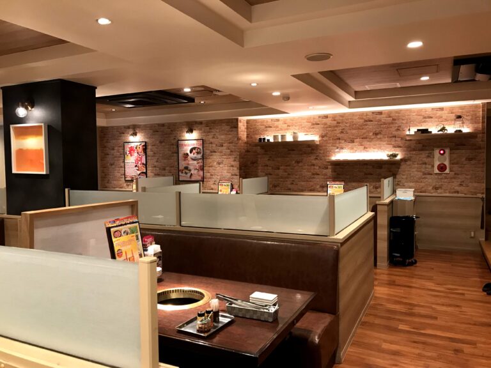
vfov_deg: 49.7
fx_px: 397
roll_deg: +0.8
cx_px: 246
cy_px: 184
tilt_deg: -3.3
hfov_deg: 63.4
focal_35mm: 28
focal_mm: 3.99
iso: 80
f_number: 1.8
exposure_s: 1/17
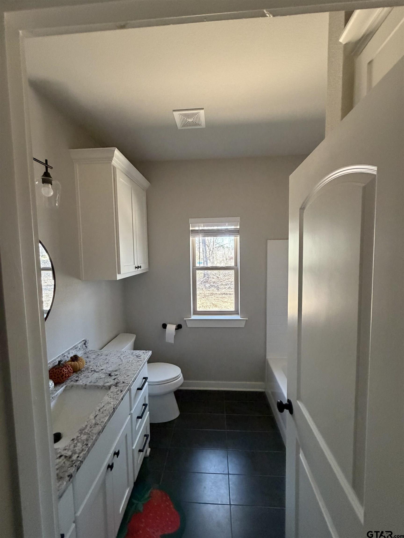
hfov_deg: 85.7
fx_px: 218
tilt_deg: -4.5
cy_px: 269
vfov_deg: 102.1
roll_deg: +1.3
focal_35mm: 14
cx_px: 202
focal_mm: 2.22
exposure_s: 1/60
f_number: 2.2
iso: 500
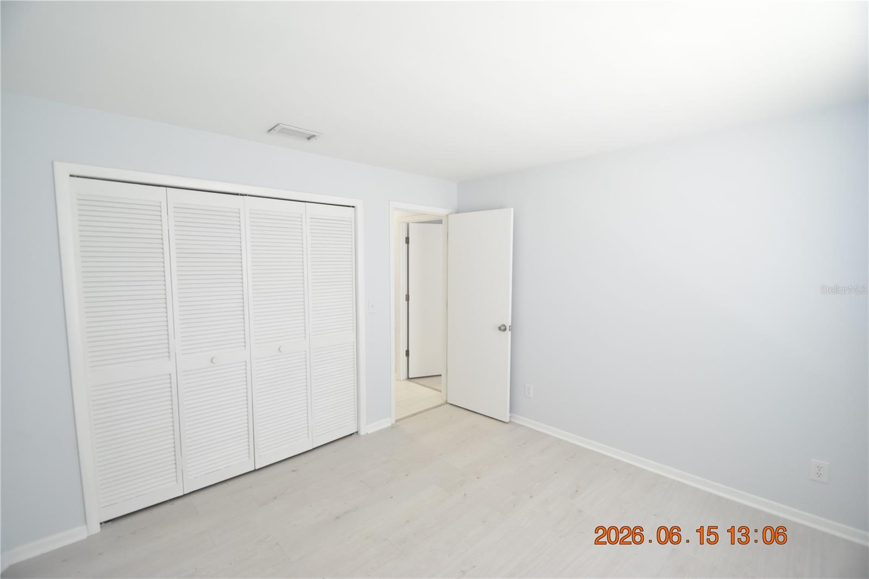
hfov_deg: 100.4
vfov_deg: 77.3
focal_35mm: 15
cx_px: 434
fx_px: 362
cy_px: 290
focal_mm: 10
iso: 800
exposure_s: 1/60
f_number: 3.5
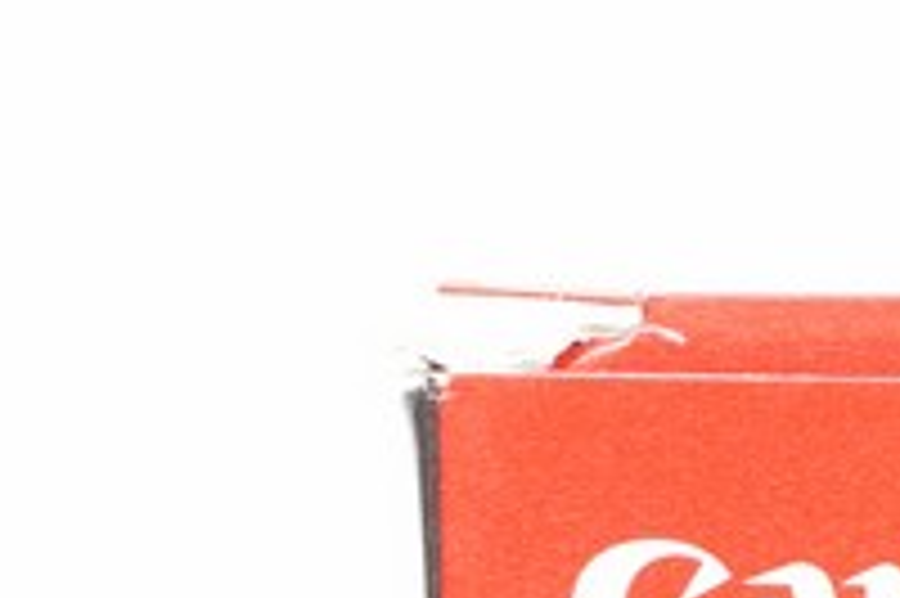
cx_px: 2574
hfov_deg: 1.2
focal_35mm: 1777
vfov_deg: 0.8
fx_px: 44387
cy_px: 857
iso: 80
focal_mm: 277
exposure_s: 1/80
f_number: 14
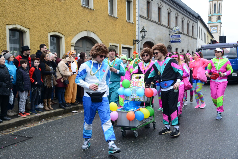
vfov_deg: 33.4
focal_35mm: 40
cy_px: 80
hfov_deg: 48.4
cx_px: 119
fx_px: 265
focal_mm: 40
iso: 1250
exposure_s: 1/100
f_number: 8
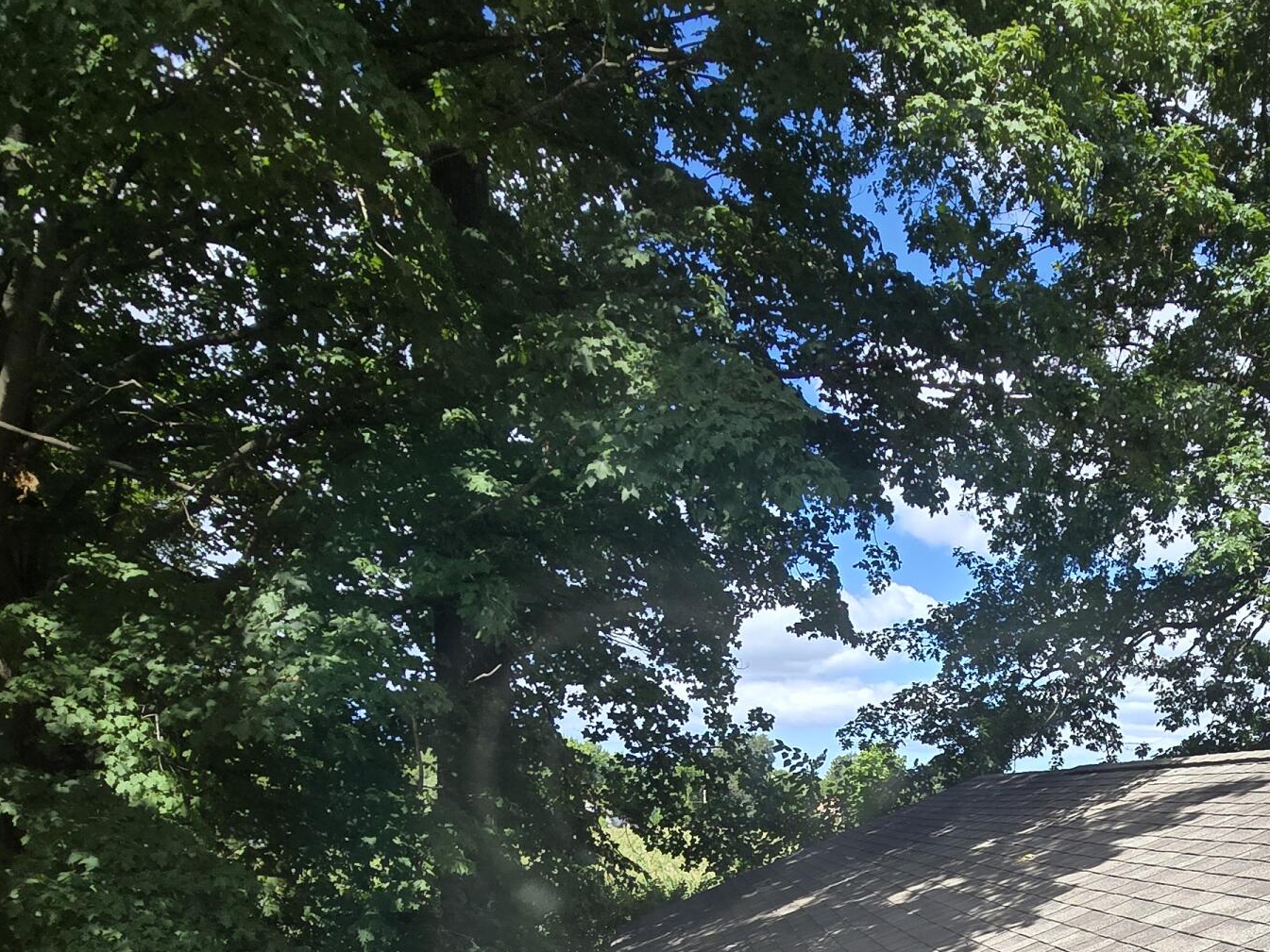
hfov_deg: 58.0
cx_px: 975
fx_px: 1064
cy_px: 1042
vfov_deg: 39.6
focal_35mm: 29
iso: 50
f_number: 2.2
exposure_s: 1/777
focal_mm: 2.2
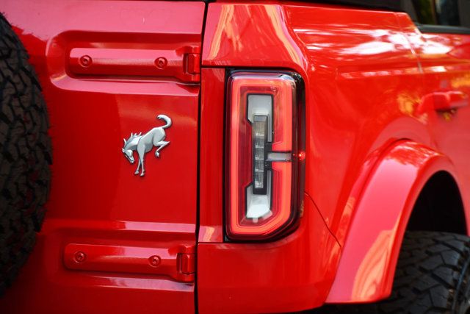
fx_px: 1802
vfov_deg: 9.9
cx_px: 235
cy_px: 157
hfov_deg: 14.9
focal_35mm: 138
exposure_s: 1/250
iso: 400
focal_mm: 92
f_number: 4.8
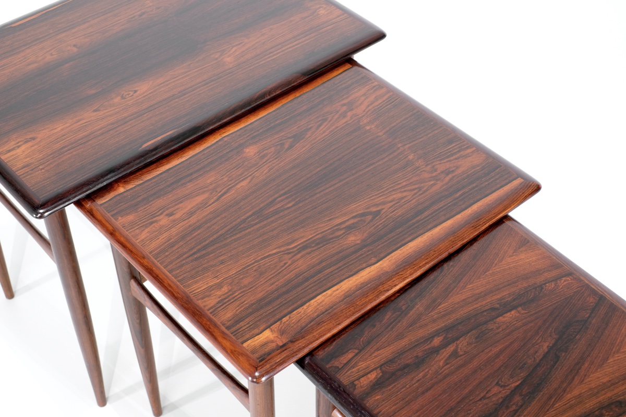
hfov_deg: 37.5
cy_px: 208
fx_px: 922
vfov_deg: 25.5
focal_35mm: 53
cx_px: 313
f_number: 6.4
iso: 800
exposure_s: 1/18
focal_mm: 35
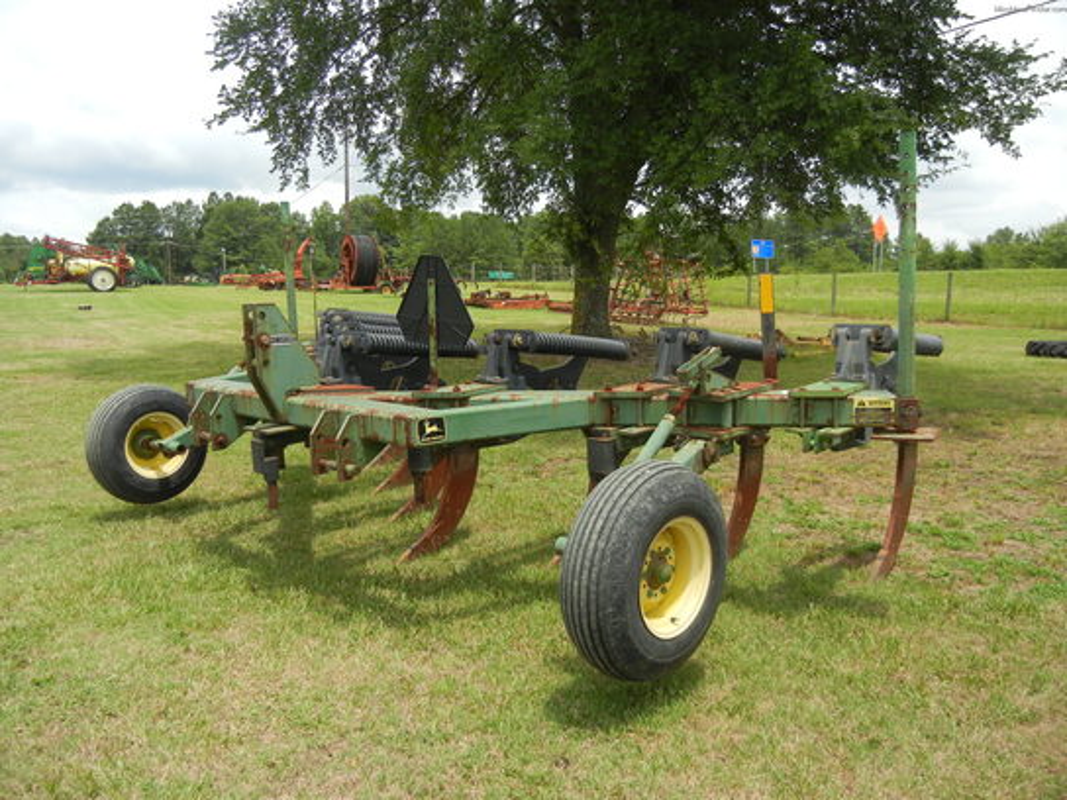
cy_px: 400
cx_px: 534
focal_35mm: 30
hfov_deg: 60.0
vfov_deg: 46.8
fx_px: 925
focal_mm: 5.4
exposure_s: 1/842
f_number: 3.5
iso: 160
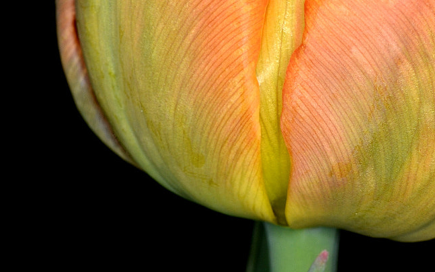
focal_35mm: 396
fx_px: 4696
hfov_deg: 5.3
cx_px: 352
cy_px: 0
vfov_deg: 3.3
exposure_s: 1/250
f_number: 16
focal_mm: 105
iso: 100
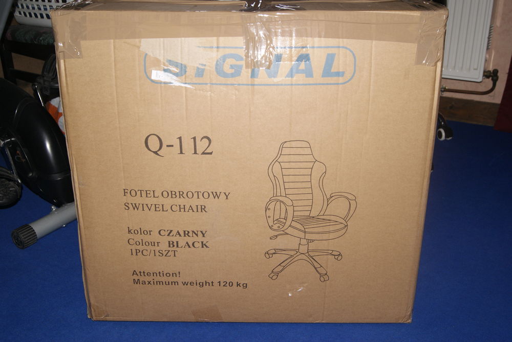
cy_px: 171
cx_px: 256
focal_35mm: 39
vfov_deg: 34.3
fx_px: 555
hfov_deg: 49.5
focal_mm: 26
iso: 400
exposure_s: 1/60
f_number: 5.6
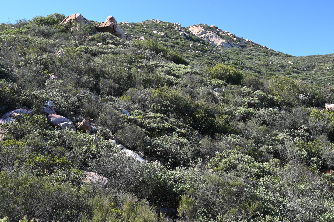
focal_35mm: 50
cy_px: 111
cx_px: 167
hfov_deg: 39.6
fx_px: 463
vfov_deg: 26.9
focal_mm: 50
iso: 160
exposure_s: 1/100
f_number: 7.1
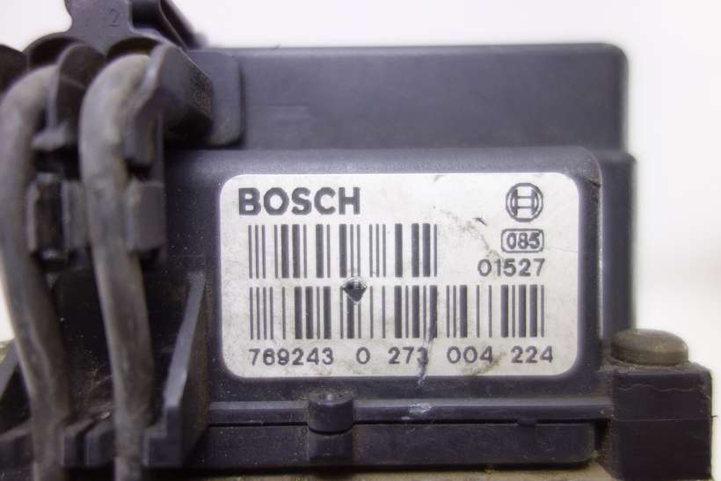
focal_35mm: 28
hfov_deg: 65.5
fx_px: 561
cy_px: 240
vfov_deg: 46.4
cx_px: 360
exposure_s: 1/100
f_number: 1.8
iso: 125
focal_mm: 10.4
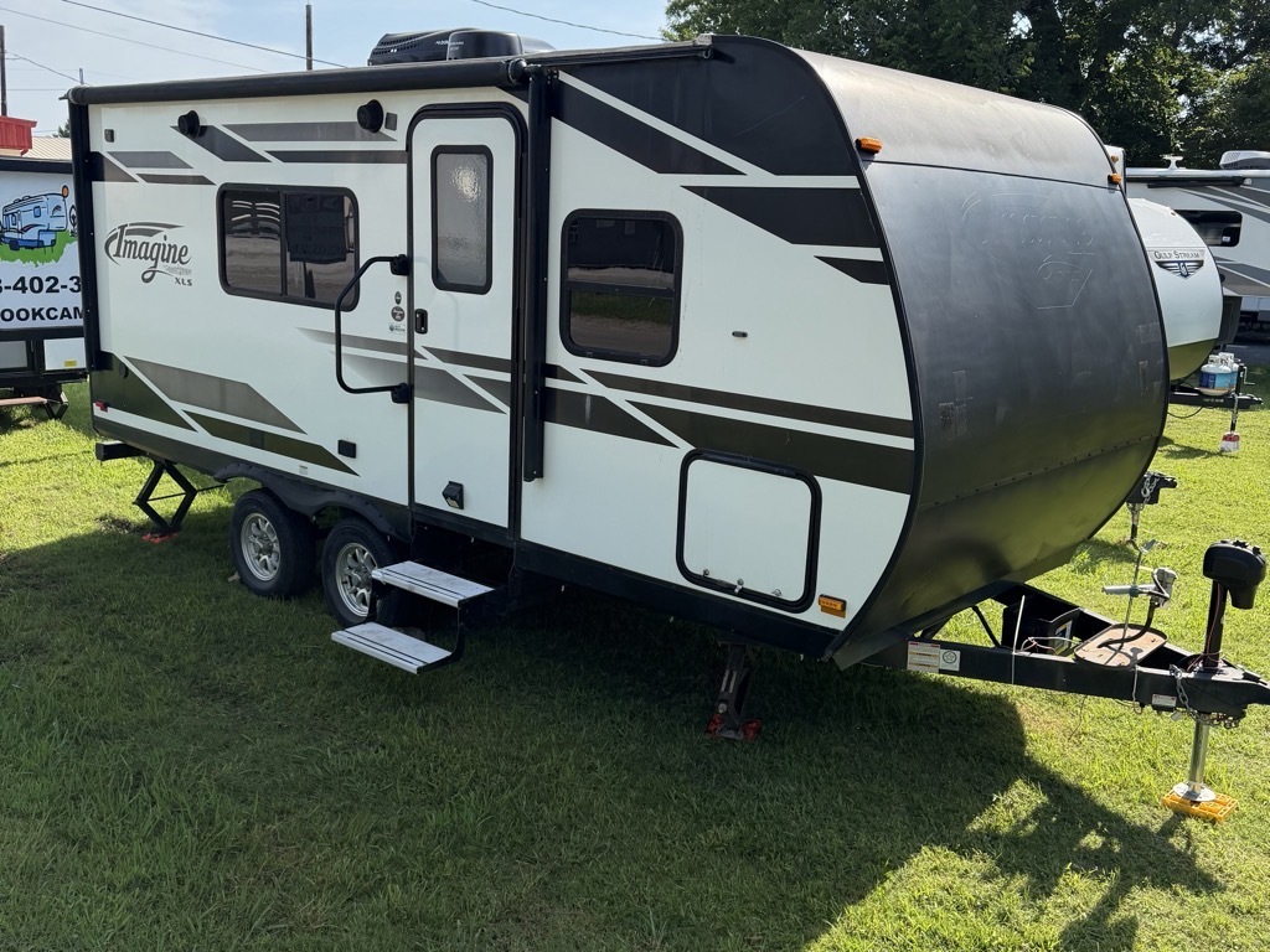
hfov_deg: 71.6
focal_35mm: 24
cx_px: 635
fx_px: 881
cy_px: 476
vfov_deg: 56.8
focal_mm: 6.76
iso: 100
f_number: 1.78
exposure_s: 1/3584
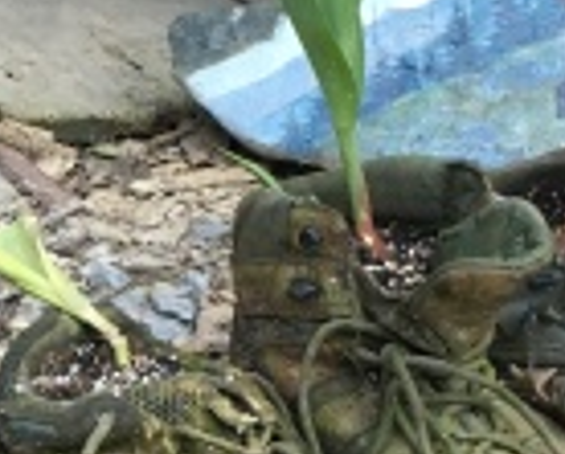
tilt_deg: -24.7
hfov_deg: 14.2
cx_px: -119
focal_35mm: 131
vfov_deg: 11.7
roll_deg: +3.5
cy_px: 405
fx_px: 2195
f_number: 2.2
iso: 40
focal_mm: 4.15
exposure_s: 1/30
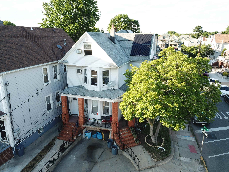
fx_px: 172
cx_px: 114
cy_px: 86
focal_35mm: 26
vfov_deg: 53.1
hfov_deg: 67.3
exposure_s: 1/228
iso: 100
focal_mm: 4.73
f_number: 2.2
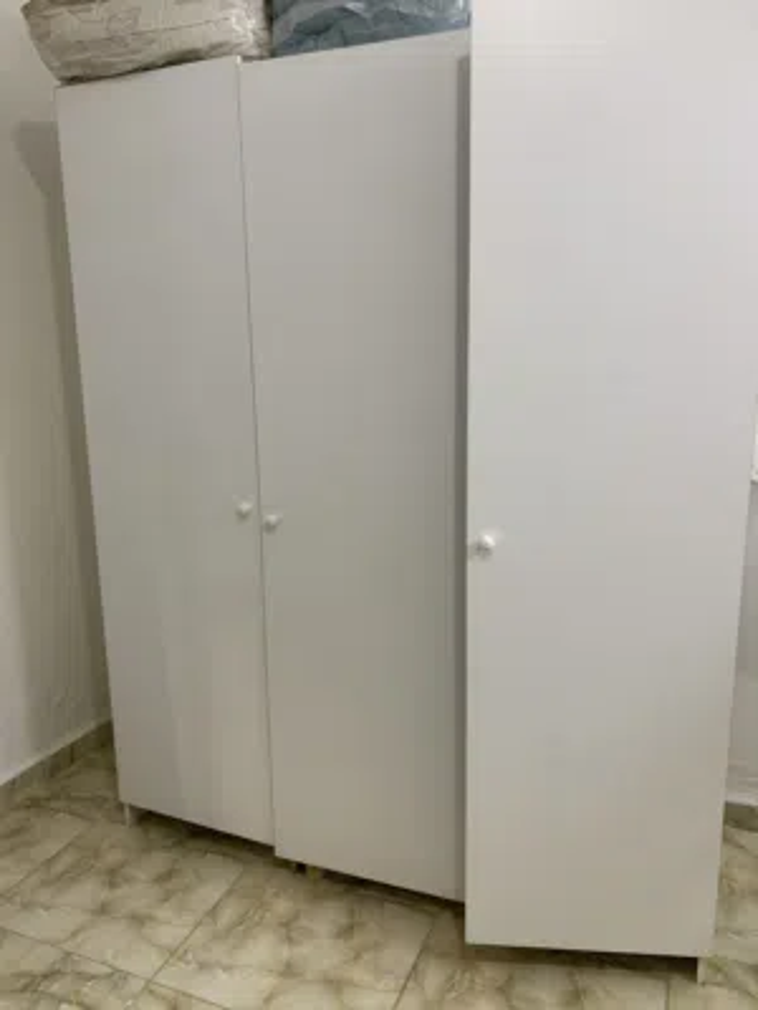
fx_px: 759
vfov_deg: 67.3
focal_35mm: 26
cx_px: 379
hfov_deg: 53.1
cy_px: 505
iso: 100
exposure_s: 1/60
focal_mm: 4.25
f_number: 1.8
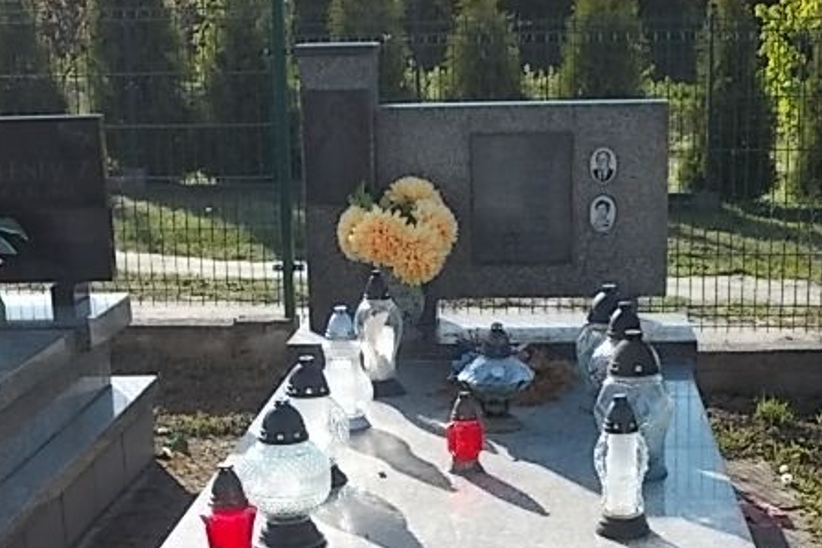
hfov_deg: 31.4
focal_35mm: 64
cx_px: 462
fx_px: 1461
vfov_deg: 21.0
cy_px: 428
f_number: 3.3
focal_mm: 6.1
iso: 80
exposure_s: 1/500
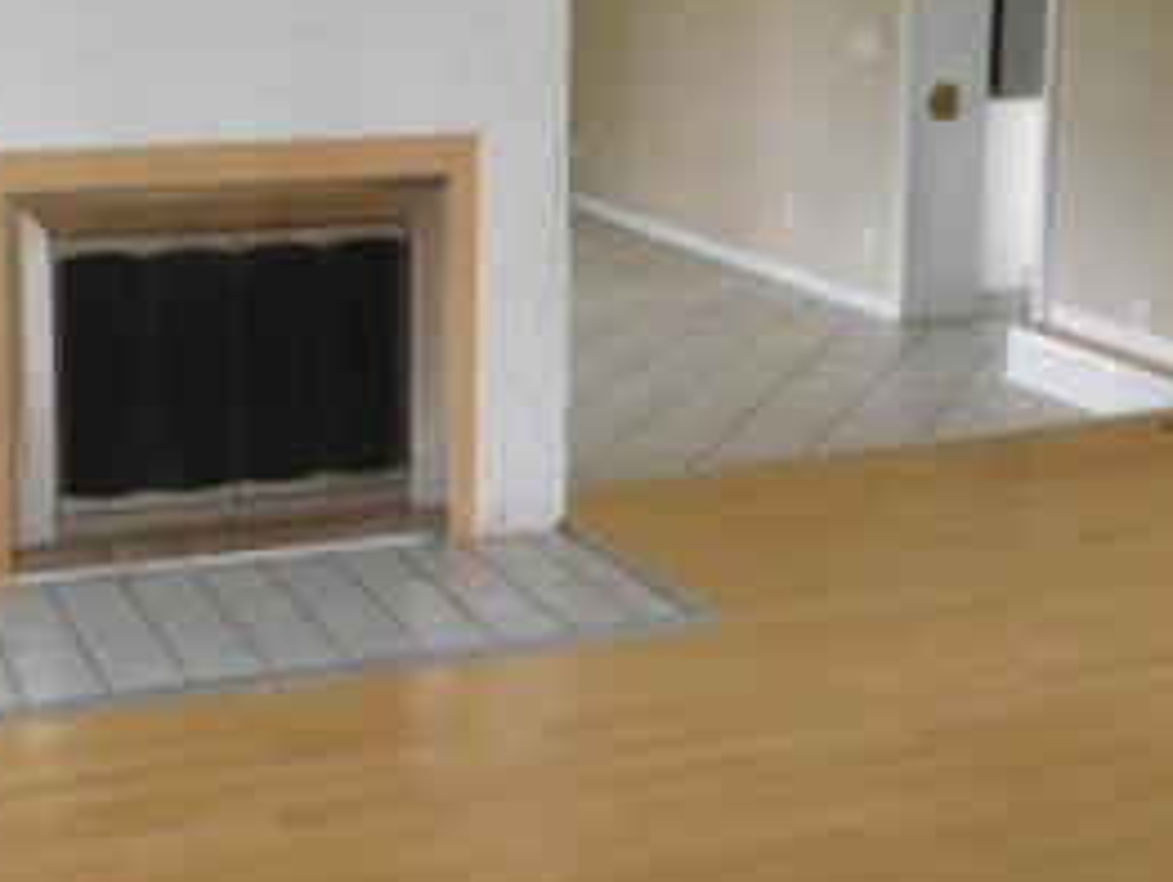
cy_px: 193
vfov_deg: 23.7
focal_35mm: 61
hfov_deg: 31.5
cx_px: 434
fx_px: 2069
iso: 400
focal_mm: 4.5
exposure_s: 1/30
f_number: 3.4
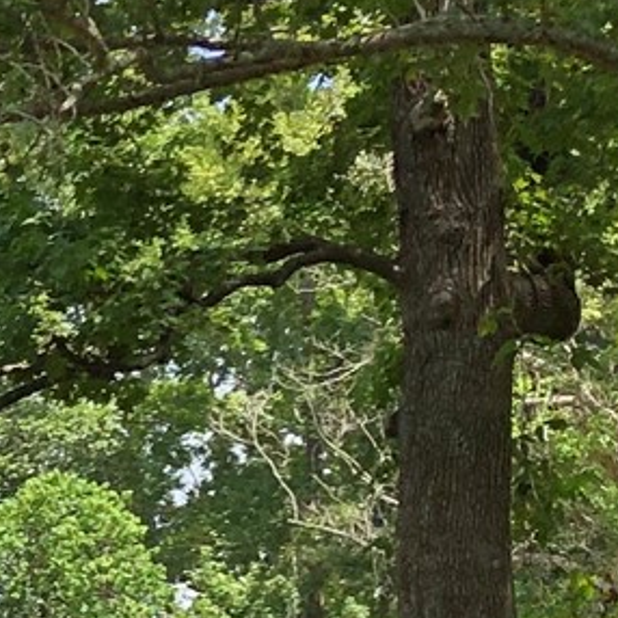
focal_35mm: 177
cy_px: 815
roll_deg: +1.1
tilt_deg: +1.5
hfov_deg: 8.8
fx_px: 3575
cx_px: -940
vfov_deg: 9.7
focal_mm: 4
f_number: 1.8
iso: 20
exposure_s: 1/960
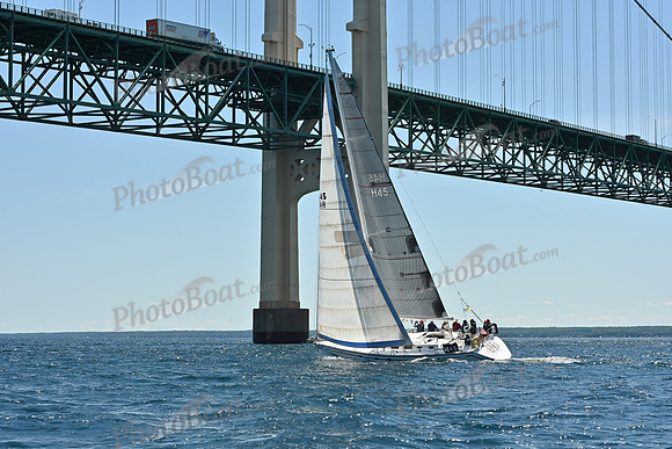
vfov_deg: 16.7
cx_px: 336
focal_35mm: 82
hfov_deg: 24.8
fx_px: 1531
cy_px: 224
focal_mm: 82
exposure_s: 1/1000
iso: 320
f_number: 10
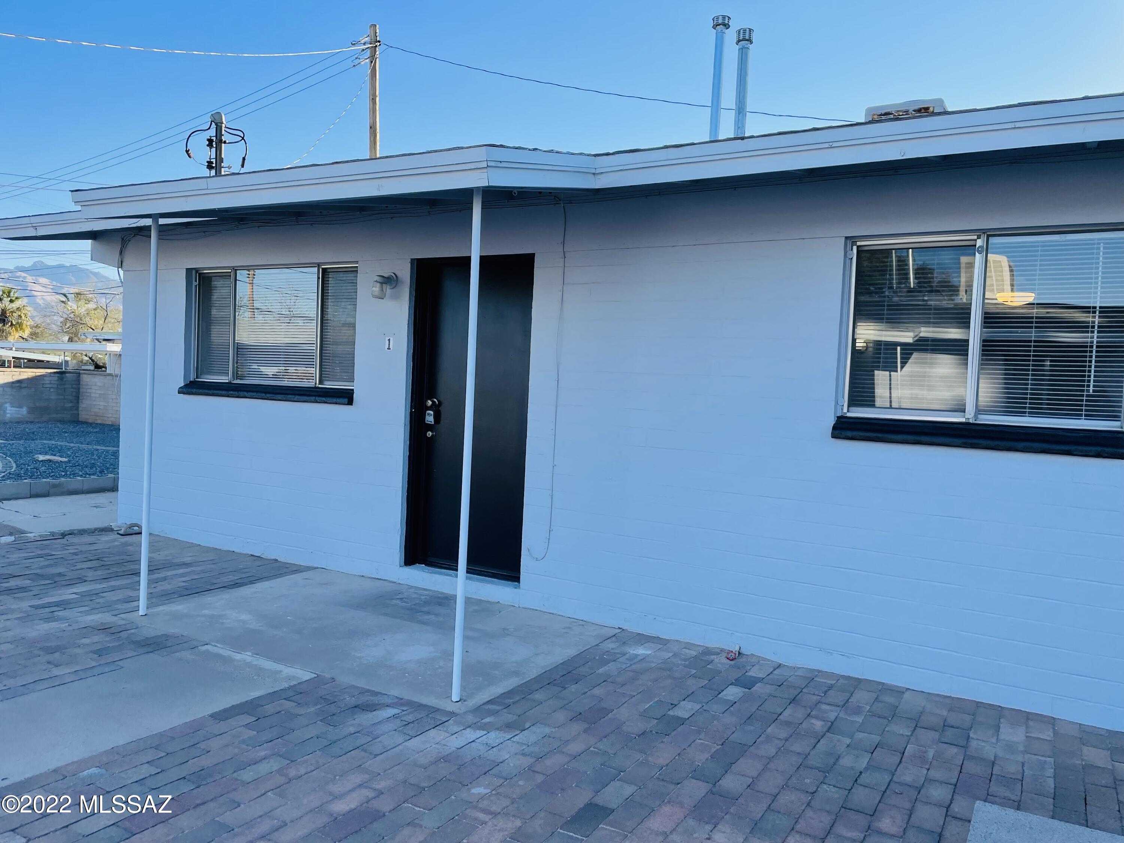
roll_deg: -2.3
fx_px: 844
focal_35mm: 26
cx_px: 562
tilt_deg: -0.7
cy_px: 422
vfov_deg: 53.1
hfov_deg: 67.3
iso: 32
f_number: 1.6
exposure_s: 1/979
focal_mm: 4.2
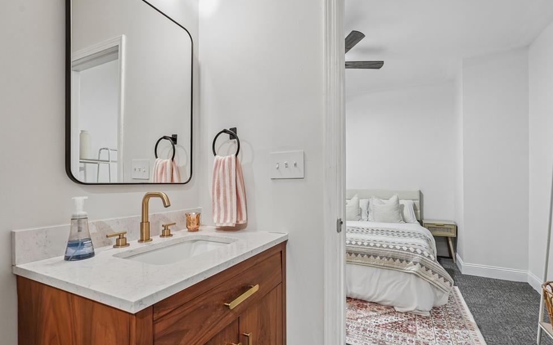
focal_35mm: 17
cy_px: 180
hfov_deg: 94.4
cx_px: 281
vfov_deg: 67.9
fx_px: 256
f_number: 8
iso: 800
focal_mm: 16
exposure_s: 1/6
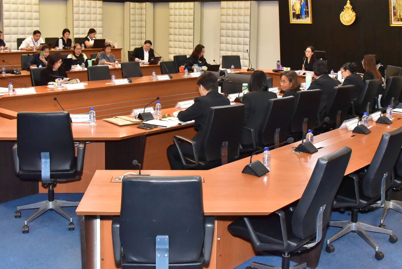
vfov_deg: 30.2
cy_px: 83
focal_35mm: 44
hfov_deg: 44.5
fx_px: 491
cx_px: 211
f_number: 5.6
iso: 8000
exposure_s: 1/200
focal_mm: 28
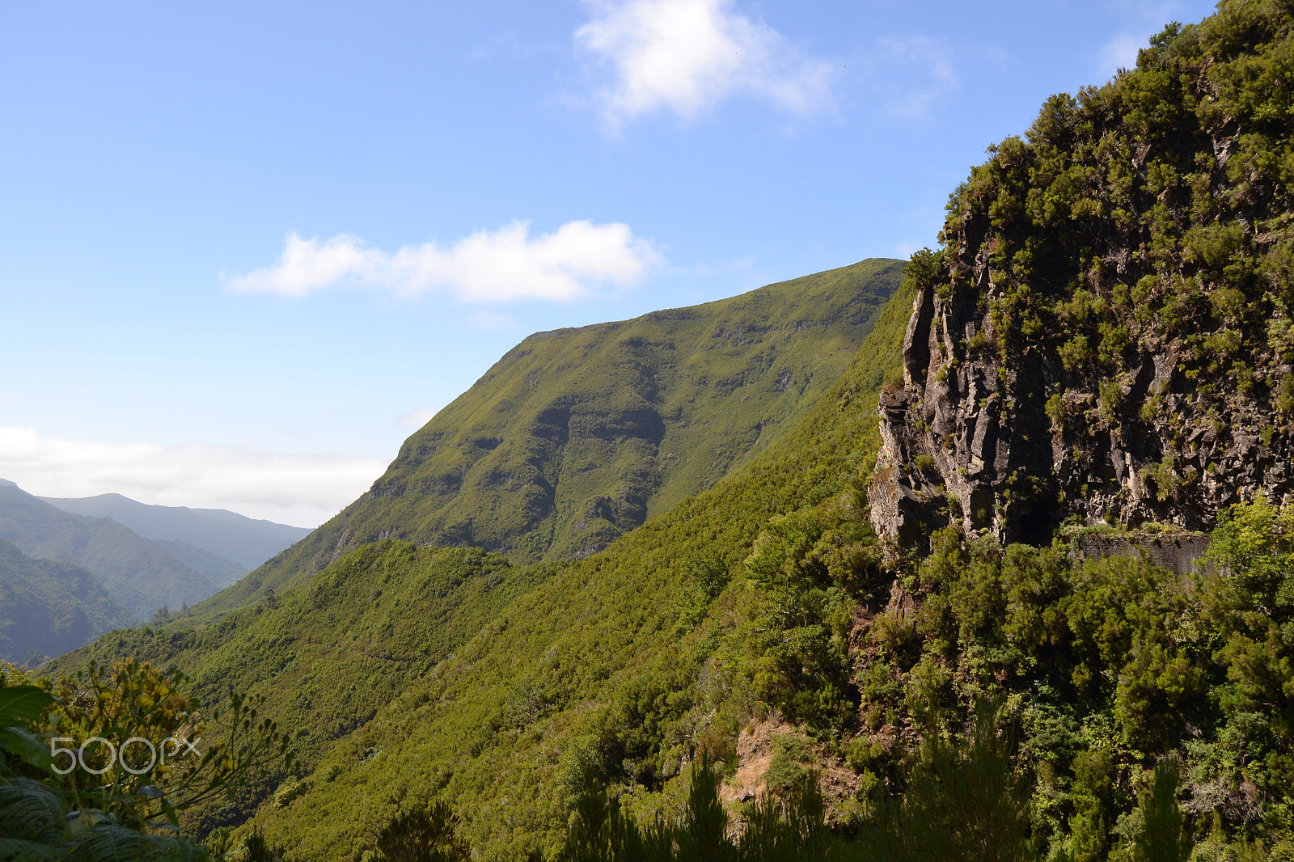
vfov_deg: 40.0
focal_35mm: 33
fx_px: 1186
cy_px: 431
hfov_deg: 57.2
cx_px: 647
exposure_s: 1/200
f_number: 6.3
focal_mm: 22
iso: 100
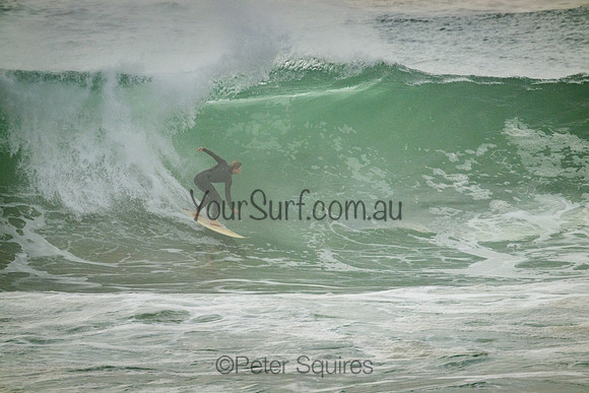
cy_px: 196
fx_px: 13091
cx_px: 294
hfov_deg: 2.6
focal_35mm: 800
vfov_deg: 1.7
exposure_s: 1/2500
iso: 1400
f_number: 11
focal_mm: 800
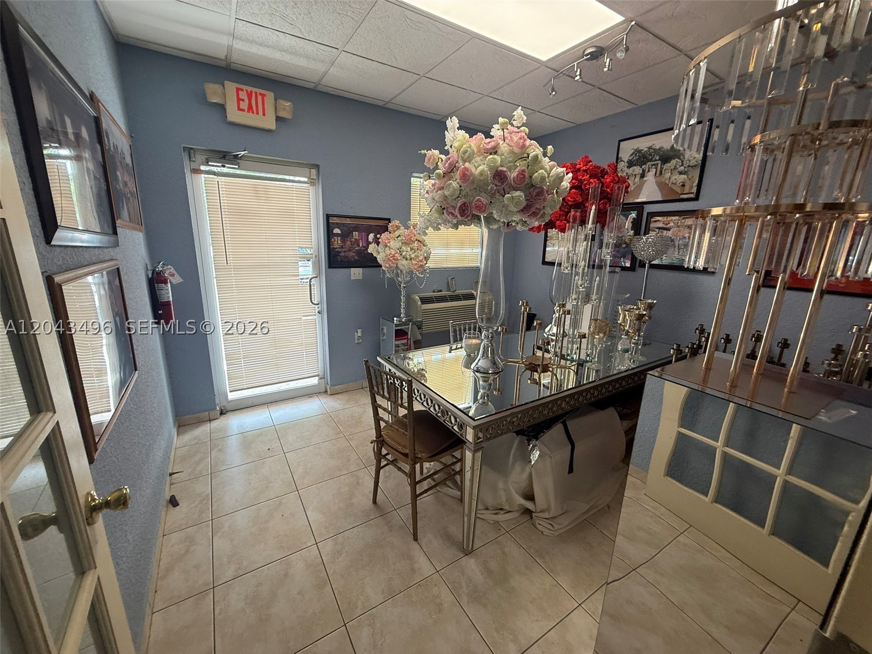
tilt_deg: -13.2
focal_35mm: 14
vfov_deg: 85.7
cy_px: 327
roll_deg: -0.8
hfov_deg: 102.1
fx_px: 353
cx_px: 436
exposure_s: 1/120
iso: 125
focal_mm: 2.22
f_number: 2.2
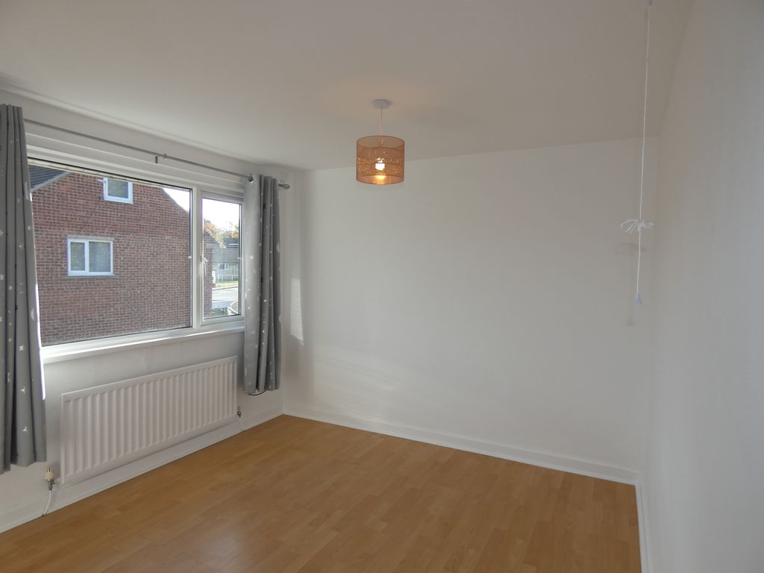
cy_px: 286
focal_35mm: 20
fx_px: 441
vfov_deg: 66.0
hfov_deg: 81.7
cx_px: 382
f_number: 2.8
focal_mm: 3.6
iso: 80
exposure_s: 1/200
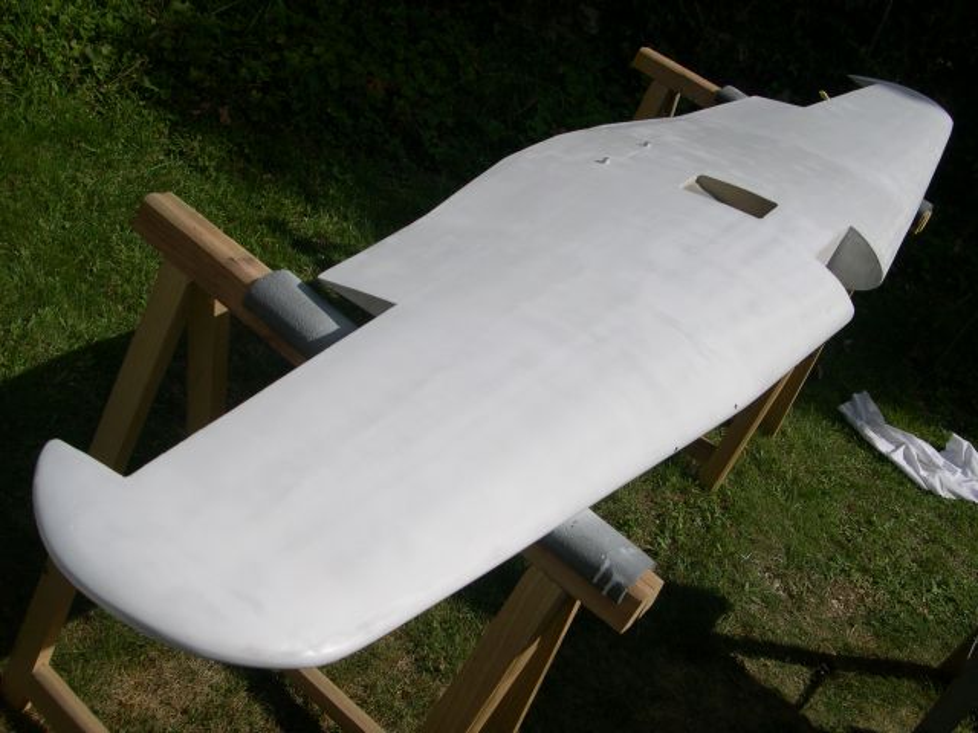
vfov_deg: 37.7
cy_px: 366
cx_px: 489
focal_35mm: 38
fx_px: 1074
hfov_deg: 49.0
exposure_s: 1/576
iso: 100
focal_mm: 8
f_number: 7.6
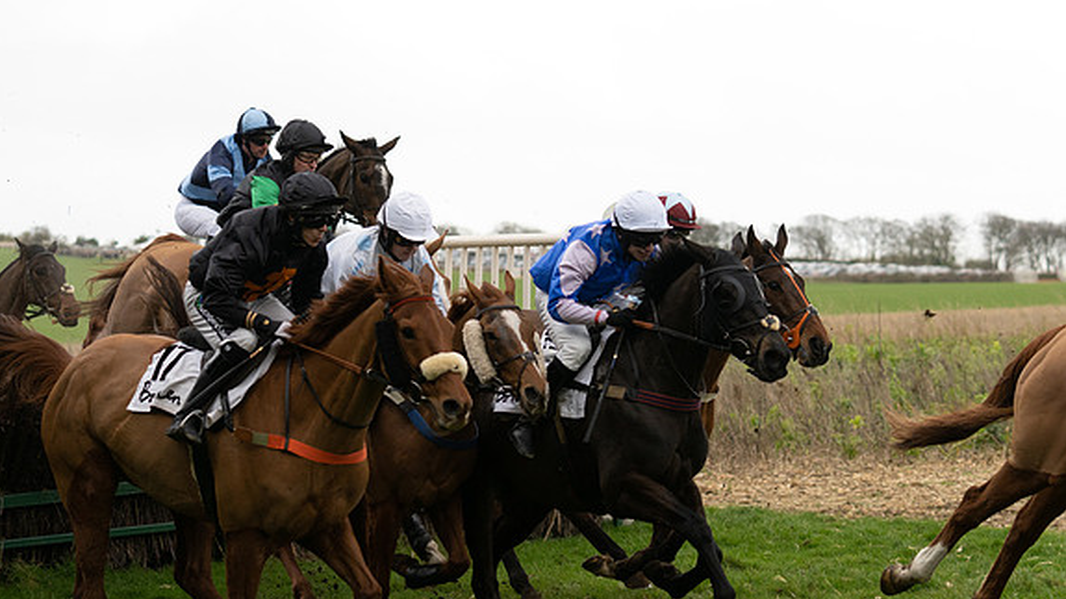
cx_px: 530
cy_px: 357
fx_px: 3137
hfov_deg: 19.3
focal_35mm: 111
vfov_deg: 10.9
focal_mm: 70
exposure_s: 1/2000
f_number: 2.8
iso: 800
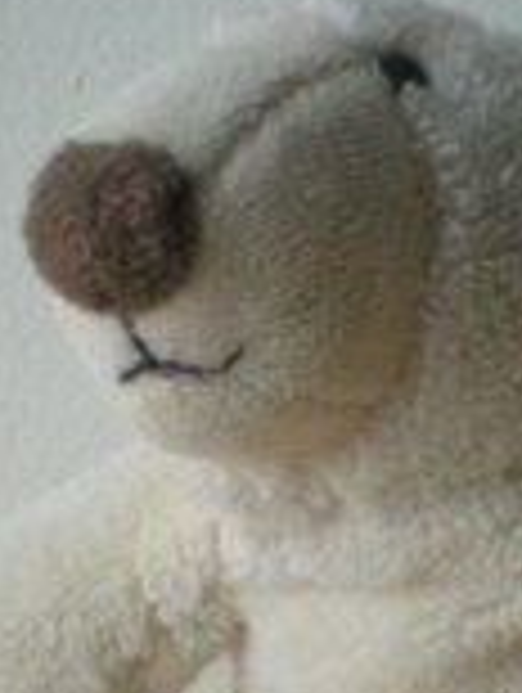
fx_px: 2567
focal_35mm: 128
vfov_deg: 15.0
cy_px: 742
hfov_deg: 11.5
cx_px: 468
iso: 200
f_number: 3.1
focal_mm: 6.3
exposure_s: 1/9.6
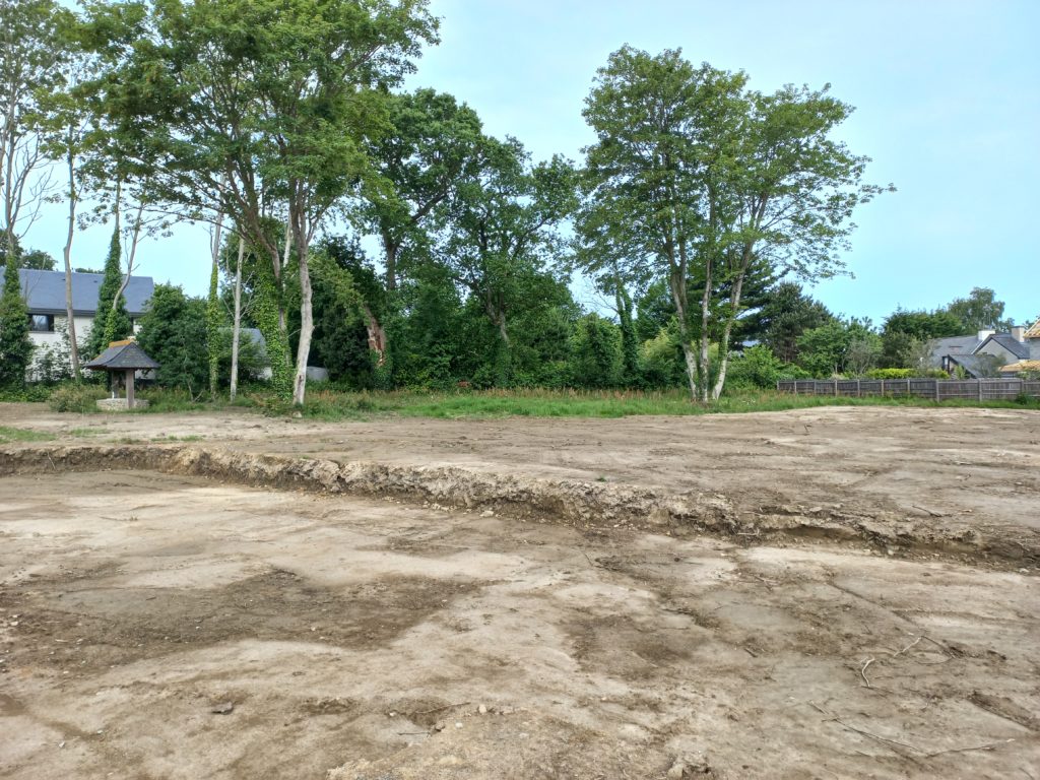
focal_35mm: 25
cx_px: 520
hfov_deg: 69.4
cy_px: 390
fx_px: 751
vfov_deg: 54.9
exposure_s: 1/224
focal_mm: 4.6
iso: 25
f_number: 1.8
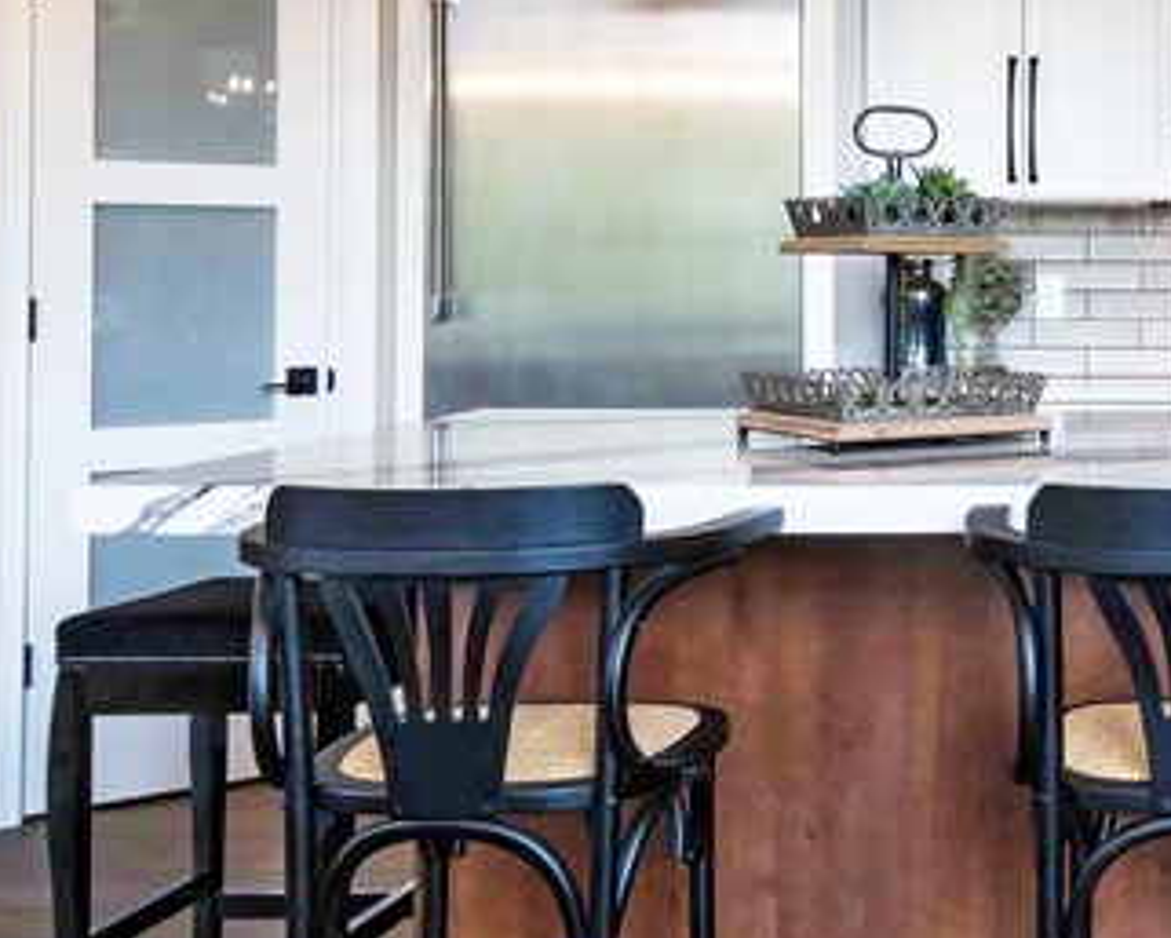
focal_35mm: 56
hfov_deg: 28.8
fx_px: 1941
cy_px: 343
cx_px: 1423
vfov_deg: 27.0
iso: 200
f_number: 8
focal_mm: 9
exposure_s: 1/10
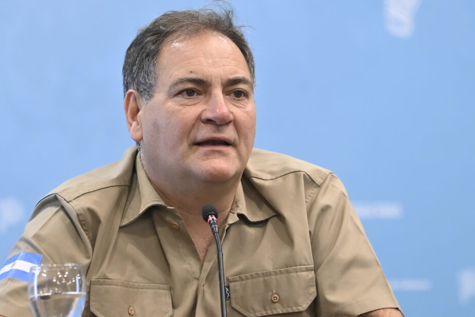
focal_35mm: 172
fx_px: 2270
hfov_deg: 11.9
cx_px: 221
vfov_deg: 8.0
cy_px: 167
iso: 4000
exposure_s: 1/323
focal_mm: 150
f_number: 3.5
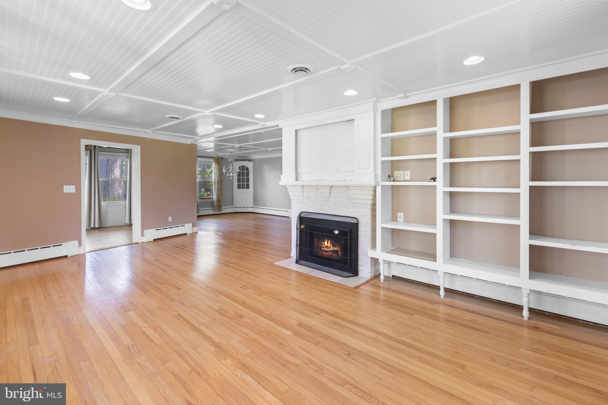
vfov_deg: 77.3
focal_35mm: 15
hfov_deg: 100.4
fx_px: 253
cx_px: 304
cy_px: 202
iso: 200
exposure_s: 1/5
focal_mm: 10
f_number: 8
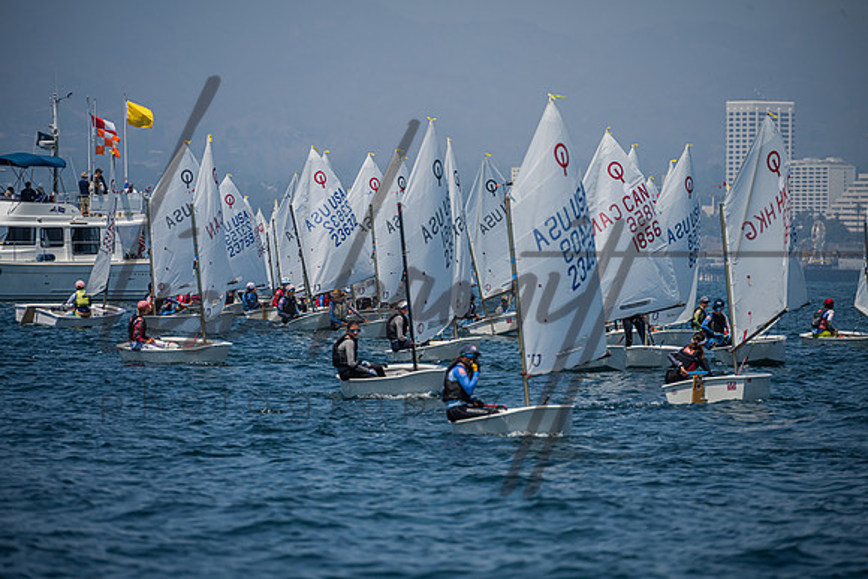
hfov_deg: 6.3
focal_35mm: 327
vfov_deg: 4.2
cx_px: 434
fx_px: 7874
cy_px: 290
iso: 320
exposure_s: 1/1250
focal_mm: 320
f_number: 8
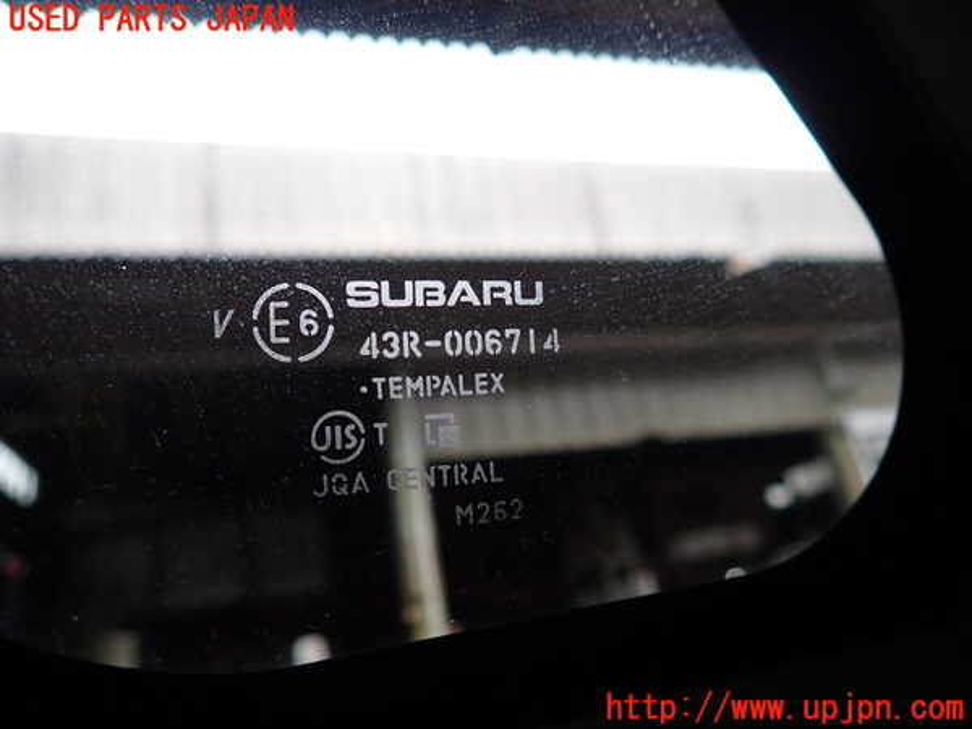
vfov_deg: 54.9
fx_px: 702
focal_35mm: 25
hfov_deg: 69.4
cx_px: 486
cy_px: 364
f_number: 2
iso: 100
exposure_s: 1/60
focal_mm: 4.5
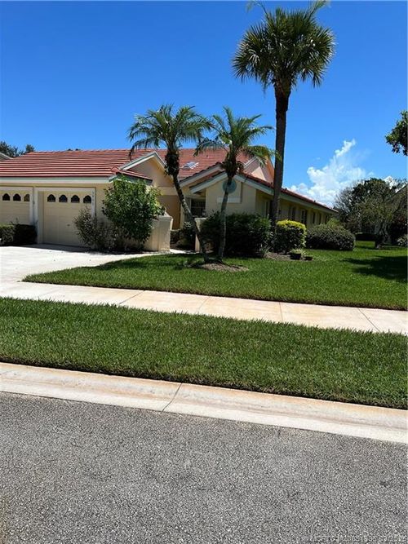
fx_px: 409
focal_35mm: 26
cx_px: 204
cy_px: 272
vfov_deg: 67.3
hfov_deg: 53.0
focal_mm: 5.7
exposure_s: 1/5882
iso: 50
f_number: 1.5
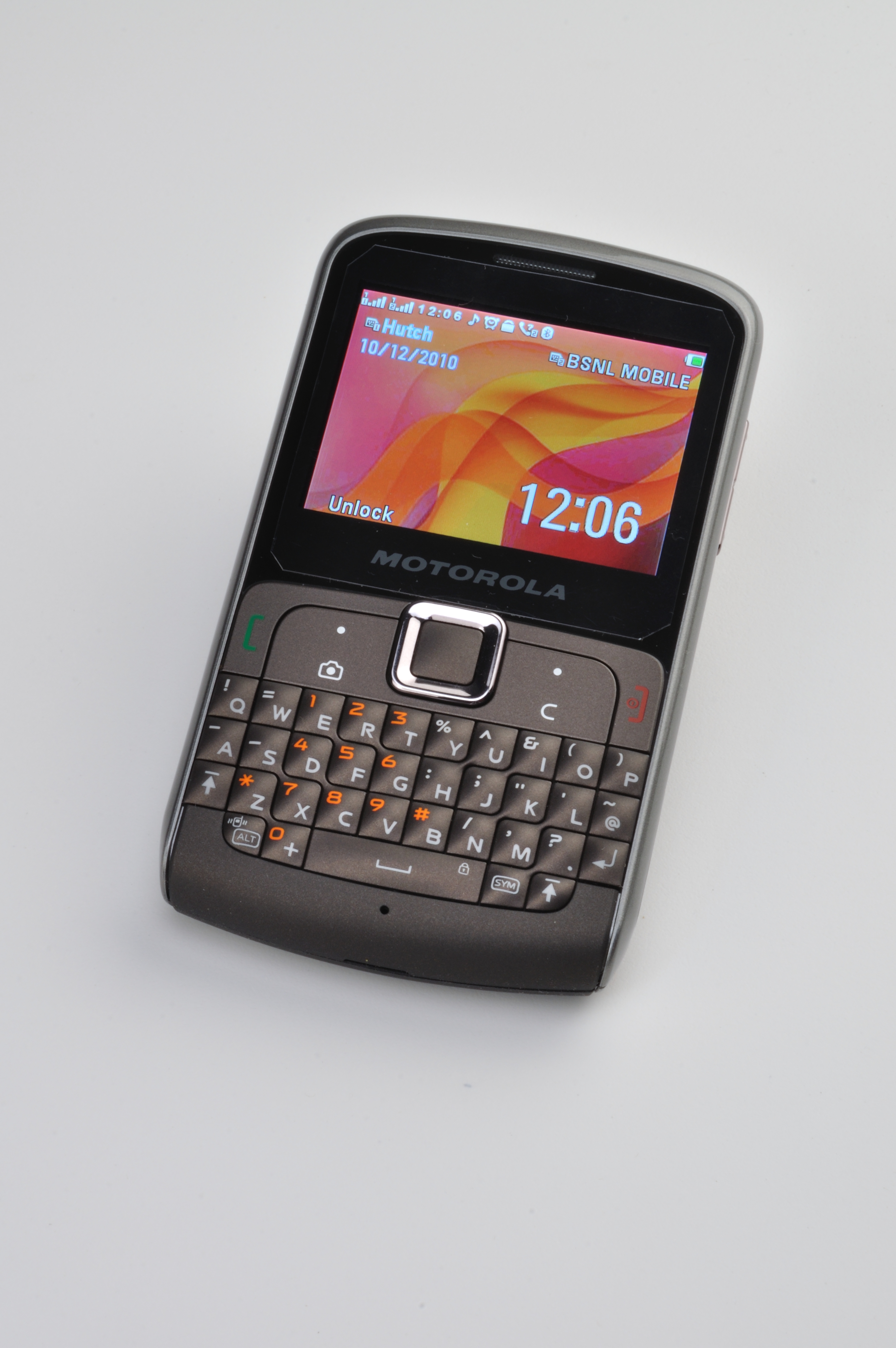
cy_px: 674
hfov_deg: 10.7
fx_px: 4772
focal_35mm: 128
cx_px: 448
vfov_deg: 16.1
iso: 200
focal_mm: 85
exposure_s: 5
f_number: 29
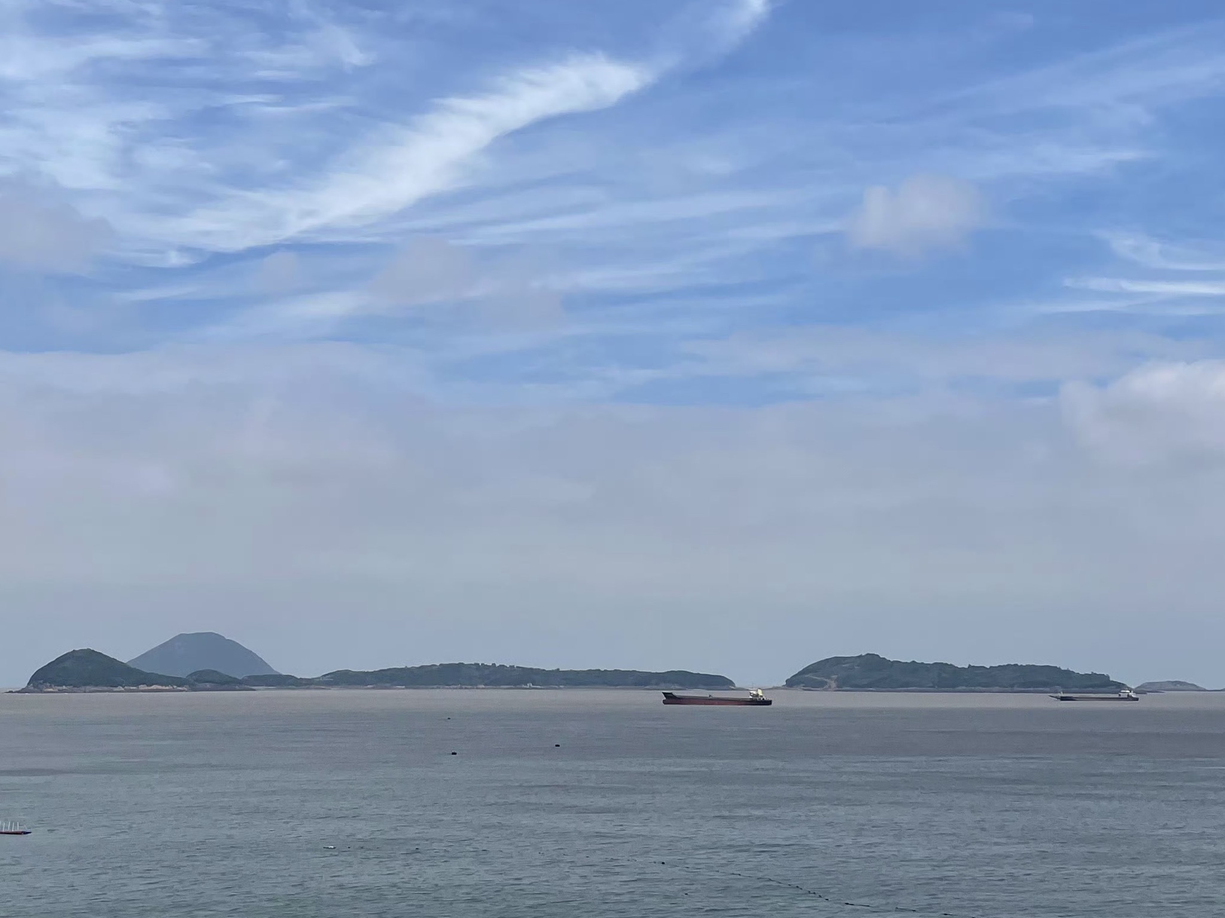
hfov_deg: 67.3
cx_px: 612
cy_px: 459
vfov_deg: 53.1
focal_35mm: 26
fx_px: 920
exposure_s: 1/7813
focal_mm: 4.2
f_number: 1.6
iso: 32
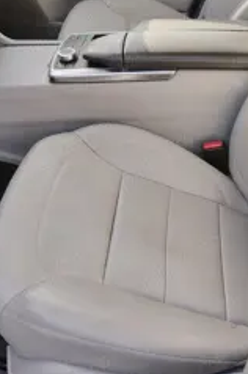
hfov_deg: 31.8
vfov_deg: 46.4
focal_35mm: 42
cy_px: 178
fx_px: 435
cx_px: 115
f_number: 1.75
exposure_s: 1/104
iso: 100
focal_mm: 5.25
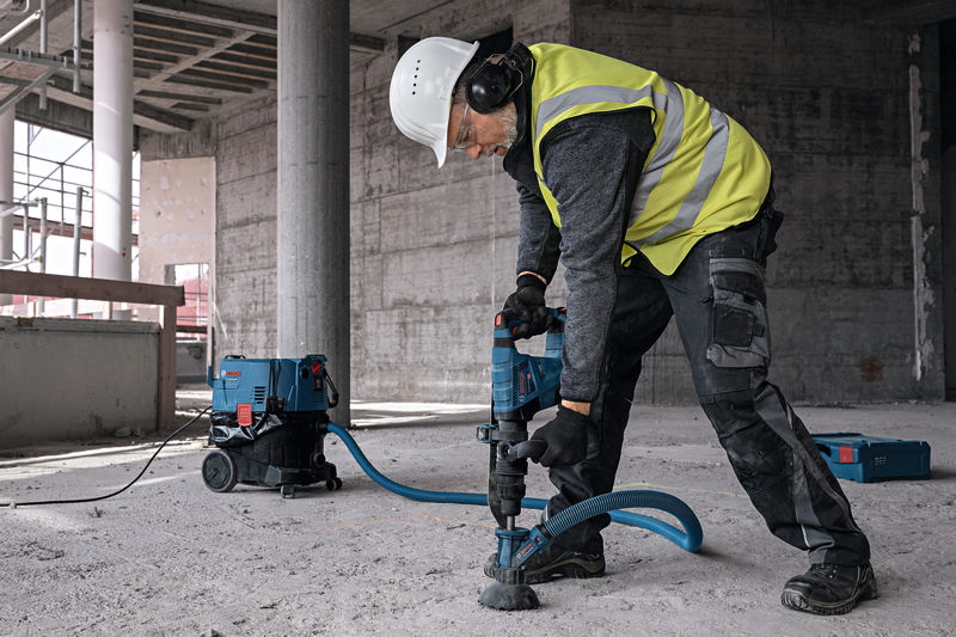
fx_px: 982
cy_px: 318
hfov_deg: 51.9
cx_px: 478
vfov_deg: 35.9
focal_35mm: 37
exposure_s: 1/200
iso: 400
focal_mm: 37
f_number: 7.1
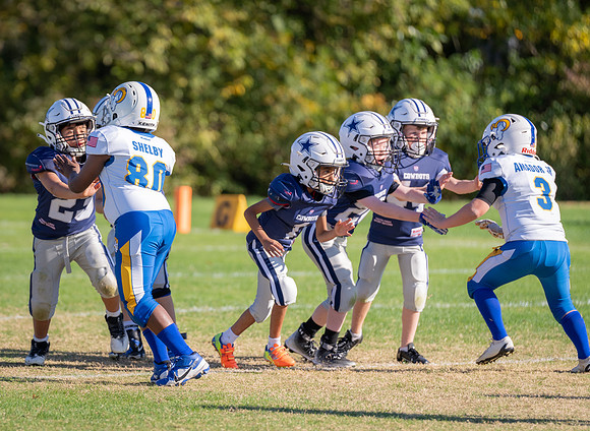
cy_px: 206
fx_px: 5124
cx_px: 130
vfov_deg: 4.8
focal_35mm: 303
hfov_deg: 6.6
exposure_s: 1/1600
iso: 100
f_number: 2.8
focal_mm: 200
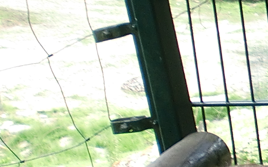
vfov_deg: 7.5
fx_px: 1286
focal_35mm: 176
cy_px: 76
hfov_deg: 11.0
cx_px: 504
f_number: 3.1
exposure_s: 1/60
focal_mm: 6.3
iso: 80
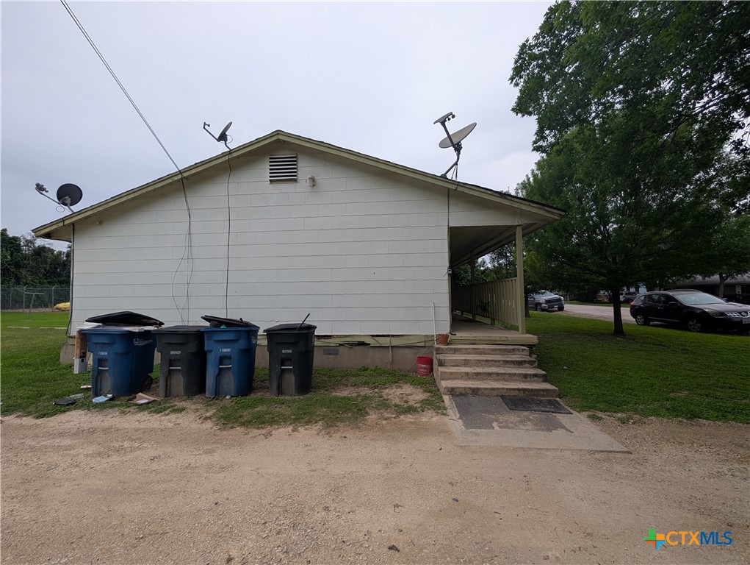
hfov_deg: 110.5
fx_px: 260
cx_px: 375
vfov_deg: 94.6
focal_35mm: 12
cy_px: 282
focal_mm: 2.02
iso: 55
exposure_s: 1/3077
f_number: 1.7
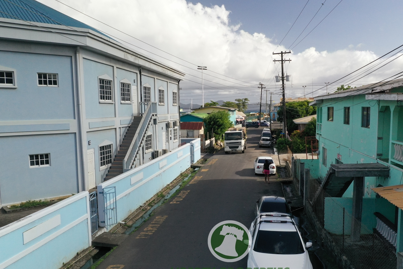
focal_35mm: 33
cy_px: 153
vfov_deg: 39.9
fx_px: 369
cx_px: 230
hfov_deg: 57.0
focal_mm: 10.26
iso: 400
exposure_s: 1/25
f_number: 8
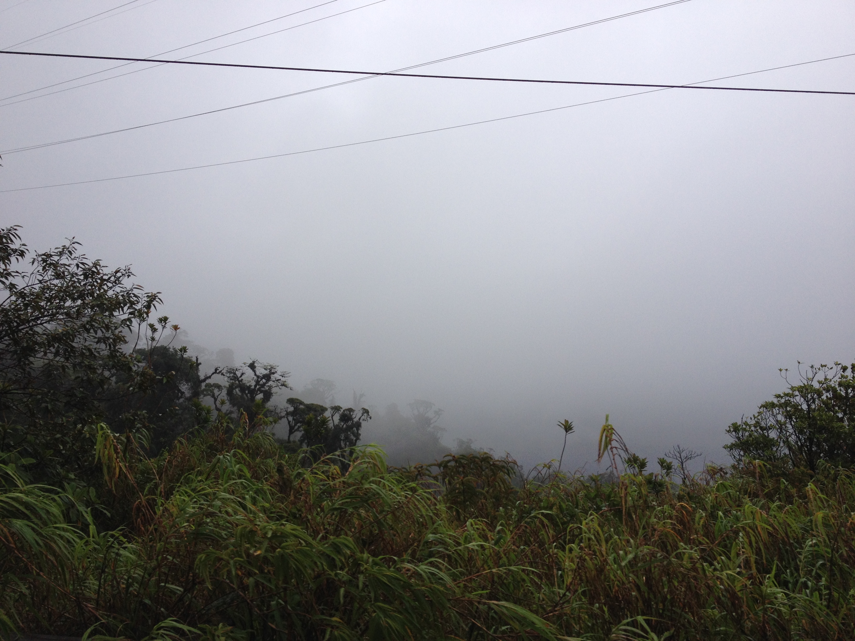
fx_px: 864
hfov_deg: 52.6
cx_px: 428
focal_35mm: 35
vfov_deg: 40.7
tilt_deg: -11.4
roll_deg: +0.2
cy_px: 320
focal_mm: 4.28
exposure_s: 1/2907
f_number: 2.4
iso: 50
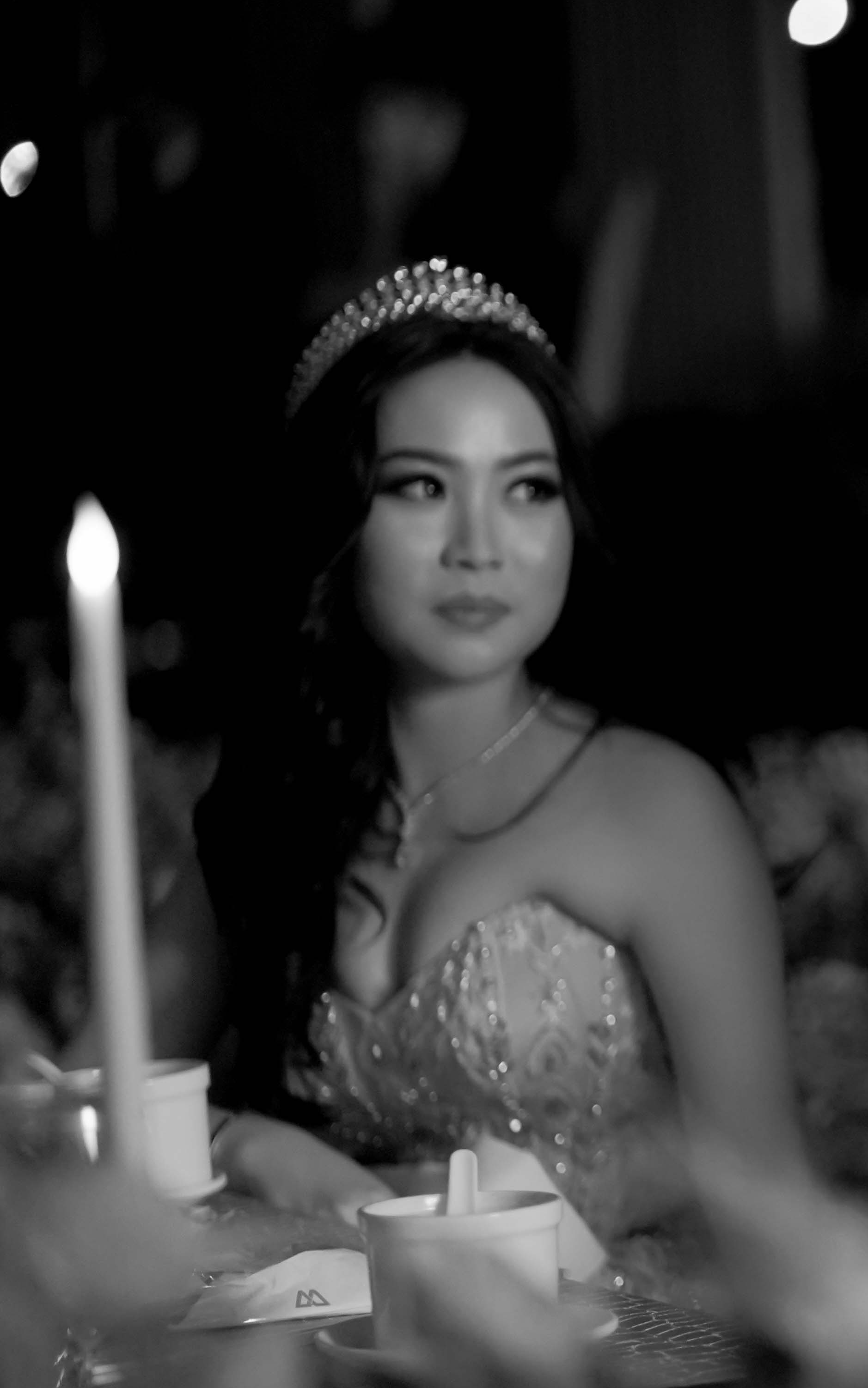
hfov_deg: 7.5
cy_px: 661
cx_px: 1309
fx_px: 6547
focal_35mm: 173
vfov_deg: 12.1
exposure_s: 1/160
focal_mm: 85
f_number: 1.8
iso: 2000
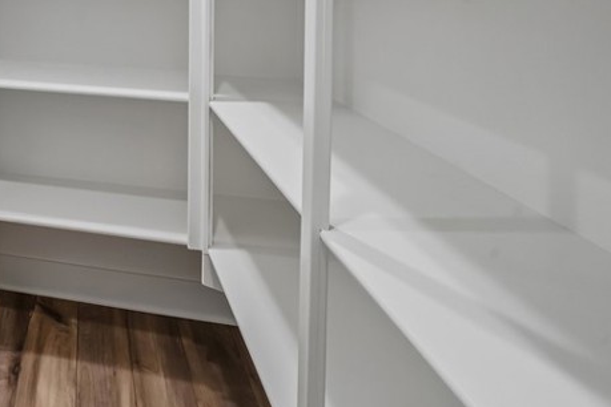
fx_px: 492
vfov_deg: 37.8
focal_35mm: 29
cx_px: -59
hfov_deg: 46.9
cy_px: -37
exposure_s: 1/13
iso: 400
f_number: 9
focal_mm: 13
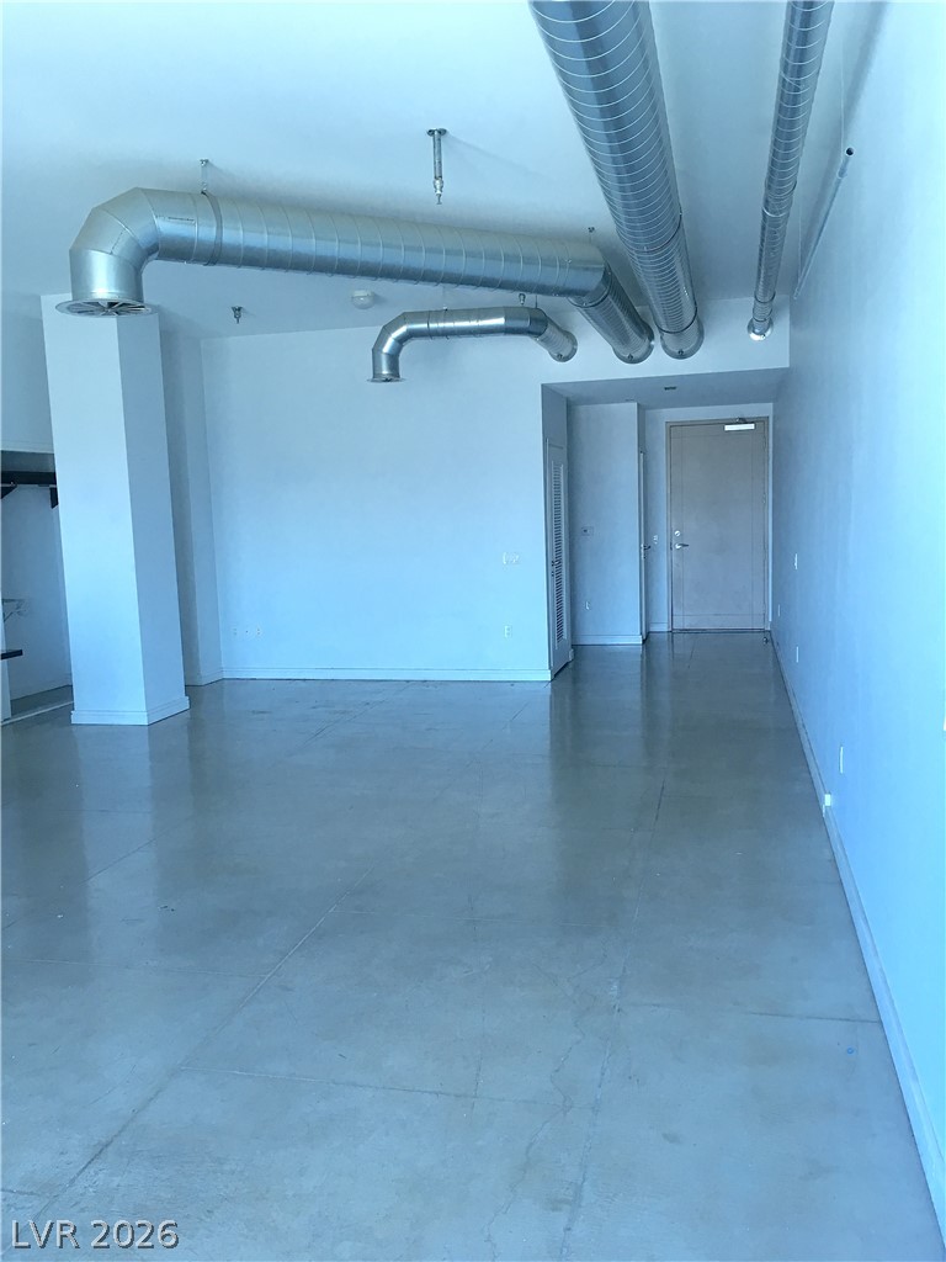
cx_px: 473
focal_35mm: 29
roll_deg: +2.1
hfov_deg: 48.2
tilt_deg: -8.0
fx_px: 1057
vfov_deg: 61.7
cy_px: 631
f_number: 2.2
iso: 64
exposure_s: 1/30
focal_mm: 4.15
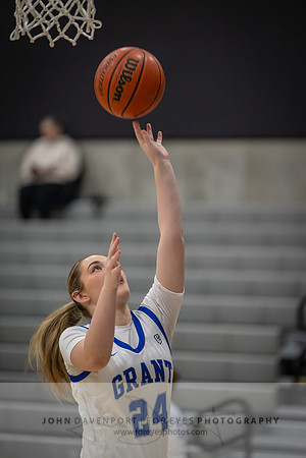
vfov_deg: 10.3
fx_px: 2550
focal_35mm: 200
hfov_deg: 6.9
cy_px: 229
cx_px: 153
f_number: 2.8
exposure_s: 1/640
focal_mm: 200
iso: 3200
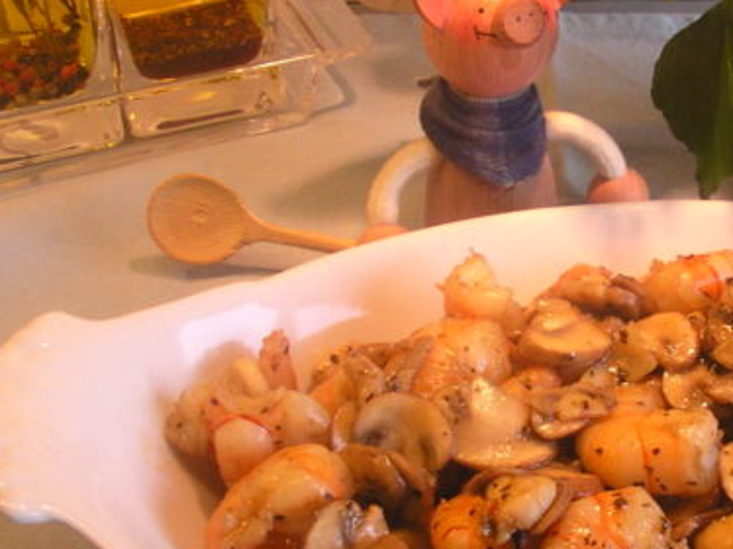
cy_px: 406
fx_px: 1608
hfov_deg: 24.7
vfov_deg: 19.2
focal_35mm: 76
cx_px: 694
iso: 100
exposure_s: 1/33.1
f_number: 2.7
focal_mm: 5.6
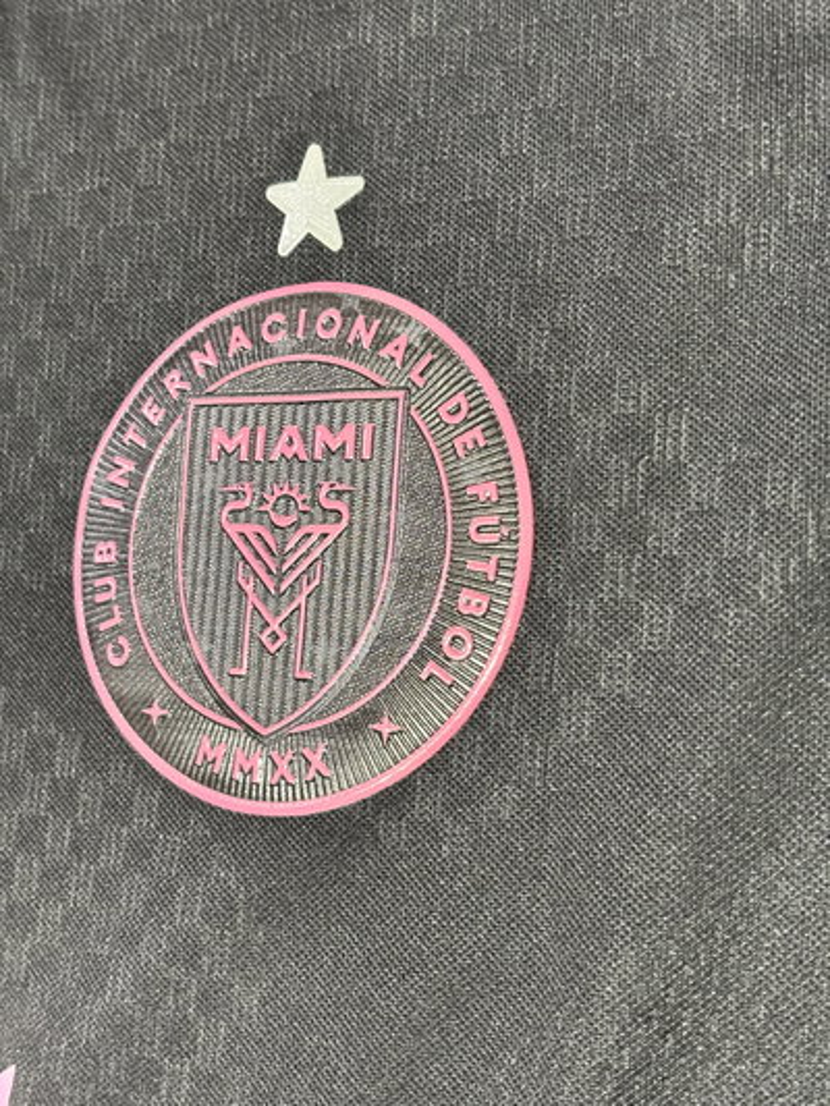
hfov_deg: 28.0
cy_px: 553
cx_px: 415
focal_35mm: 52
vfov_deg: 36.8
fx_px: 1662
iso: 320
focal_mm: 5.96
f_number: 1.6
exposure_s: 1/20
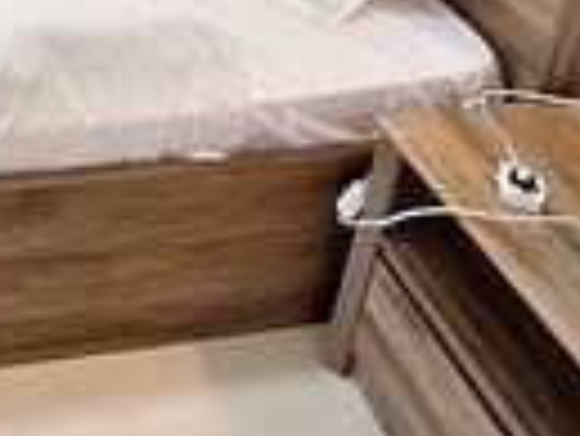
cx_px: -38
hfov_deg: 35.9
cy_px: -272
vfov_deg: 23.1
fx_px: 771
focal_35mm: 46
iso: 200
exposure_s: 1/33
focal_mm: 1.74
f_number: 2.2
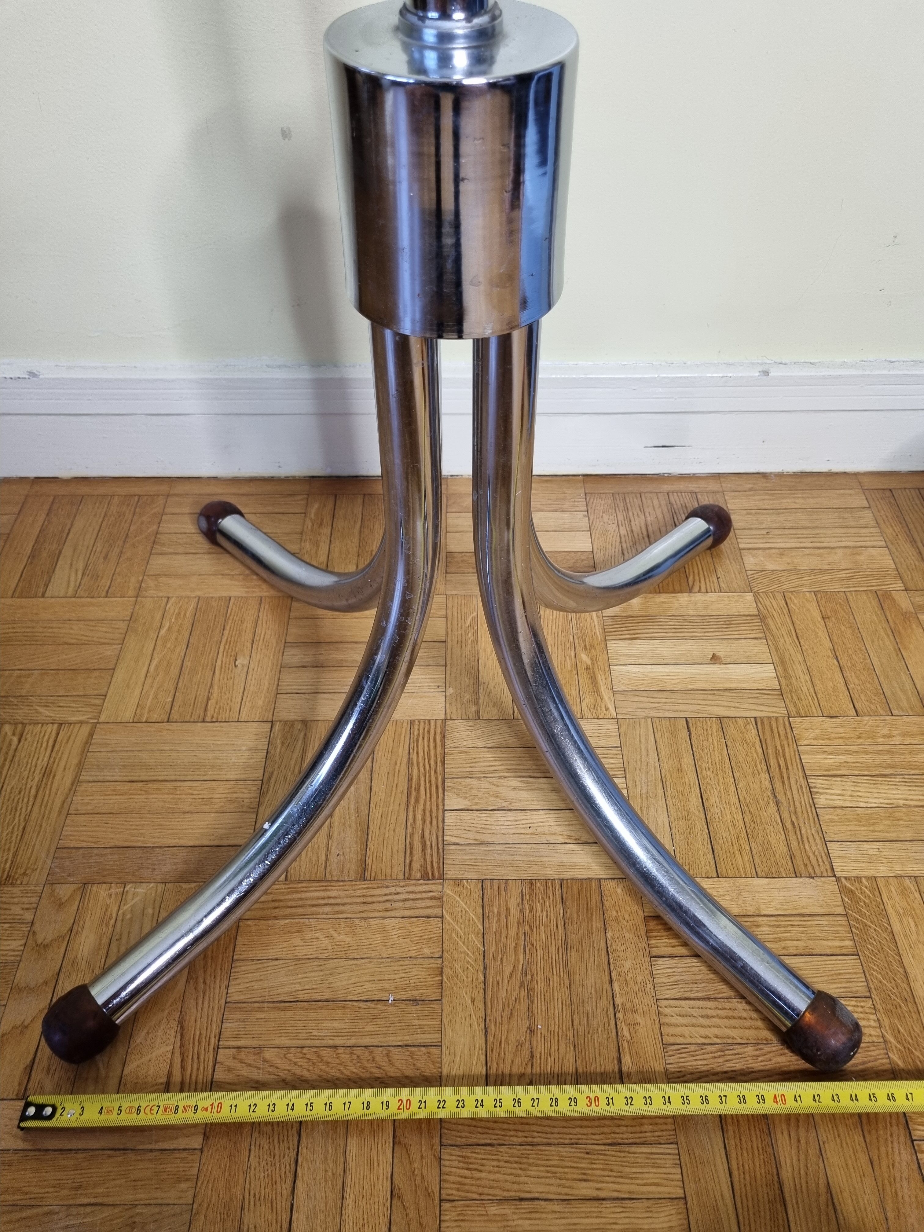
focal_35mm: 26
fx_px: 925
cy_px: 616
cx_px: 462
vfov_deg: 67.3
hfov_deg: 53.1
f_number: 1.8
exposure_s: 1/50
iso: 200
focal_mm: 5.4
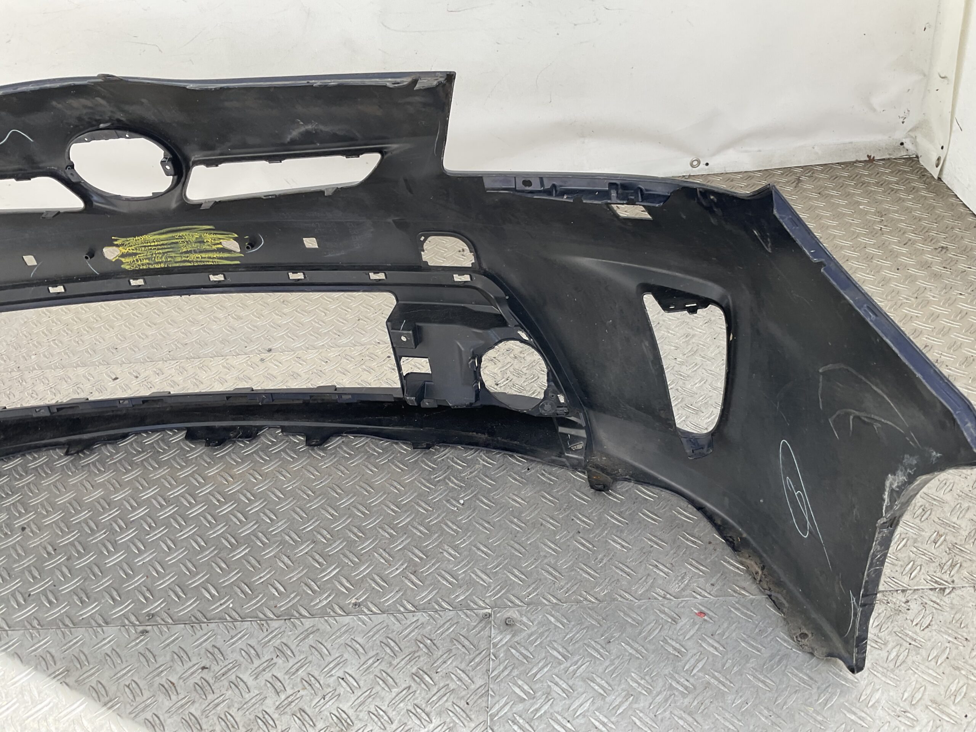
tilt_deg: -35.1
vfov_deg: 48.2
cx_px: 488
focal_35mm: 29
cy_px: 366
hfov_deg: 61.7
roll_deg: +7.7
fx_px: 818
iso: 16
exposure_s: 1/103
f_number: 1.8
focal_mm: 3
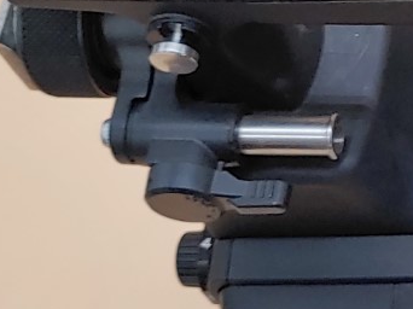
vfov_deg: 10.6
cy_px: 58
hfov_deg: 12.6
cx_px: 814
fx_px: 1657
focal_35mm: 139
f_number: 1.8
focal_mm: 4.36
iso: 50
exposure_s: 1/60
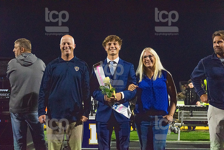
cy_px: 75
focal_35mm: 62
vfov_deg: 21.9
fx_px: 386
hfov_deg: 32.4
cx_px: 112
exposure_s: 1/500
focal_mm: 62
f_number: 5
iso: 8000
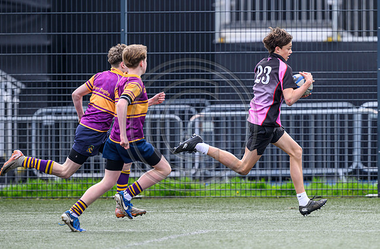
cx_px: 259
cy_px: 124
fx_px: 5854
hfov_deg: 3.7
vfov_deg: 2.4
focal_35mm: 558
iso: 500
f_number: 3.5
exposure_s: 1/1600
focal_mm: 400
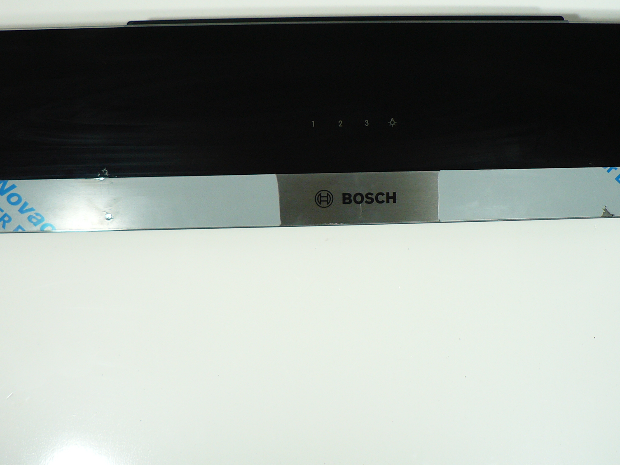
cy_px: 175
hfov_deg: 38.9
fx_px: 877
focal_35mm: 49
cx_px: 342
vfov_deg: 29.6
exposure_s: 1/80
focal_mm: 6
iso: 100
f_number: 2.8
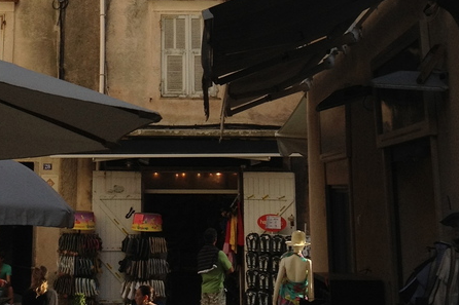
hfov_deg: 20.7
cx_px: 139
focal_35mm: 98
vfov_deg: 13.4
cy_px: -110
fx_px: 1249
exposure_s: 1/354
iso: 64
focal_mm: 4.28
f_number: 2.4
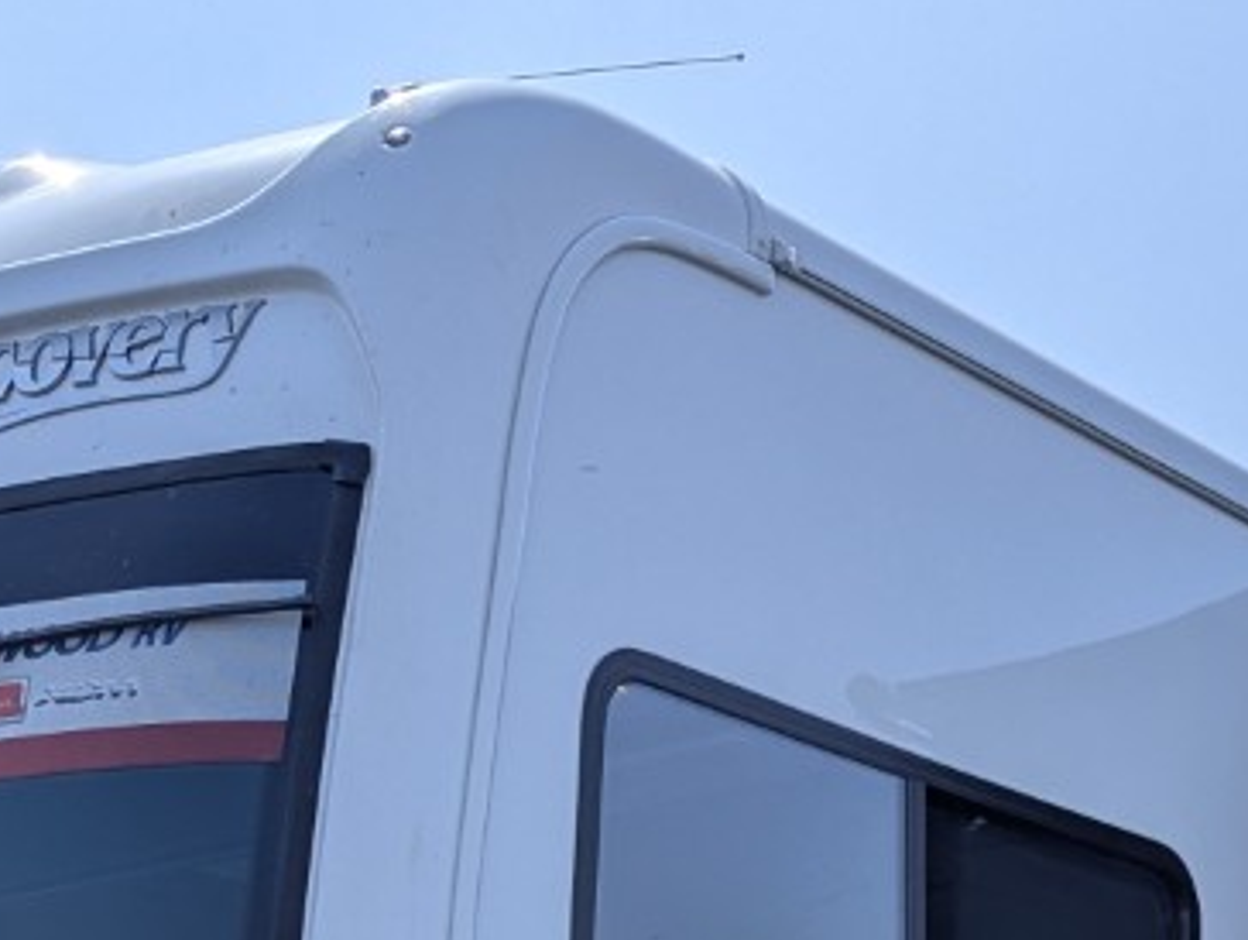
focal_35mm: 92
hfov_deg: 21.1
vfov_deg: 14.1
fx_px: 3321
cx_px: 965
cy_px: 1726
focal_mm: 6.81
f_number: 1.85
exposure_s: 1/3145
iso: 51
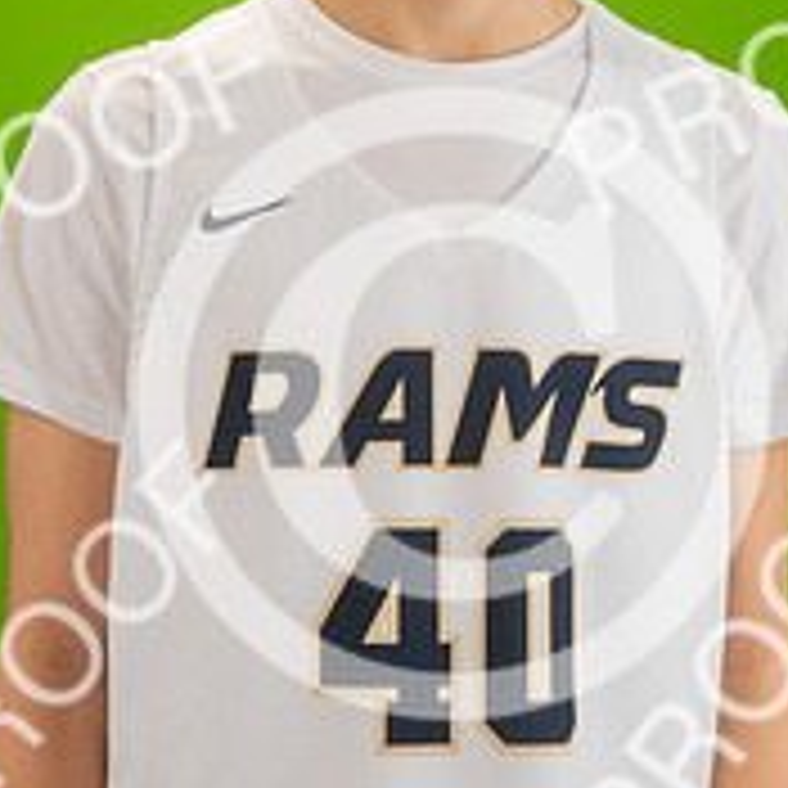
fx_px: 3142
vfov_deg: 14.2
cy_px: 156
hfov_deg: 14.3
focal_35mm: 122
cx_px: 512
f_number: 20
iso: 800
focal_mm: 29
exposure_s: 1/60
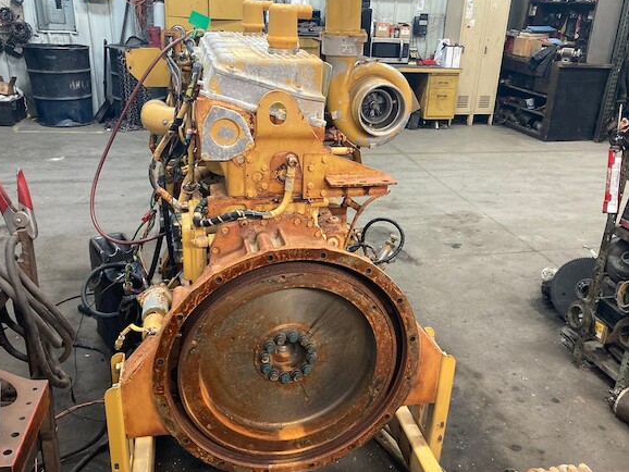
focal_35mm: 31
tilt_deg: -21.9
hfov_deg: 58.3
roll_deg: -3.0
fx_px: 564
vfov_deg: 45.5
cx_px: 321
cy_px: 232
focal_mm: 3.99
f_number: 1.8
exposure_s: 1/40
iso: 250
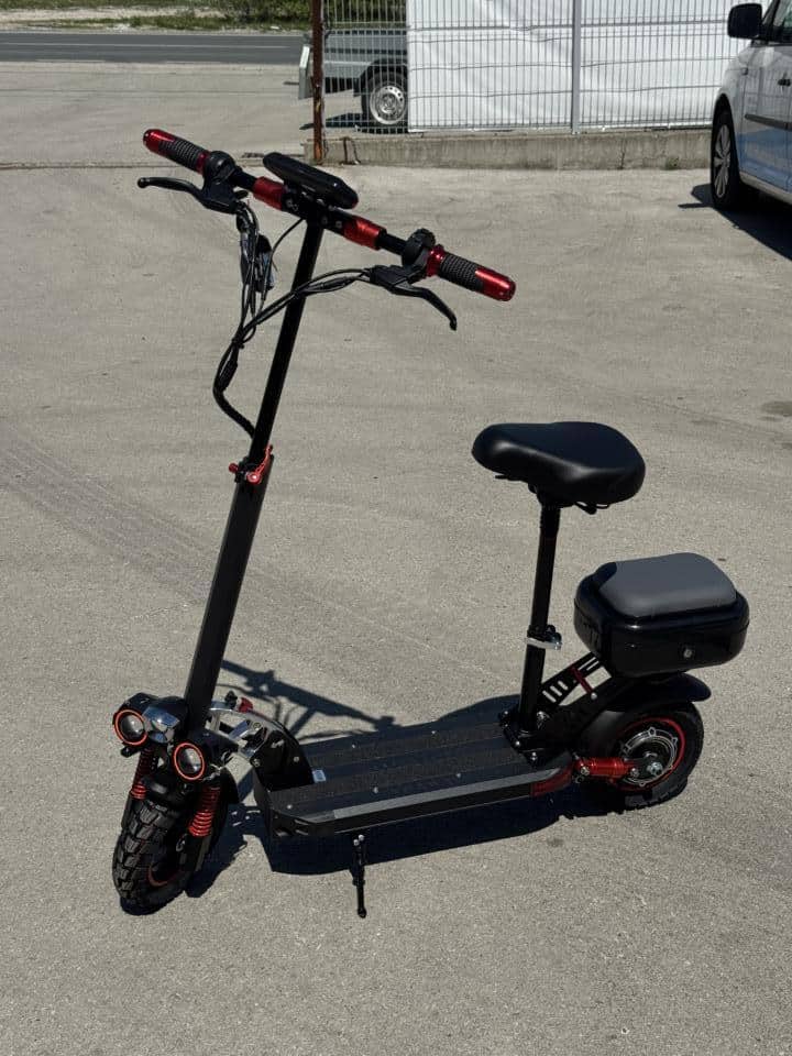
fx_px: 1464
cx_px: 396
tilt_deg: -20.4
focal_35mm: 48
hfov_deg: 30.3
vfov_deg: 39.7
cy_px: 528
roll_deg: +1.0
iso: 80
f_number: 1.78
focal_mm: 6.76
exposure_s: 1/10526
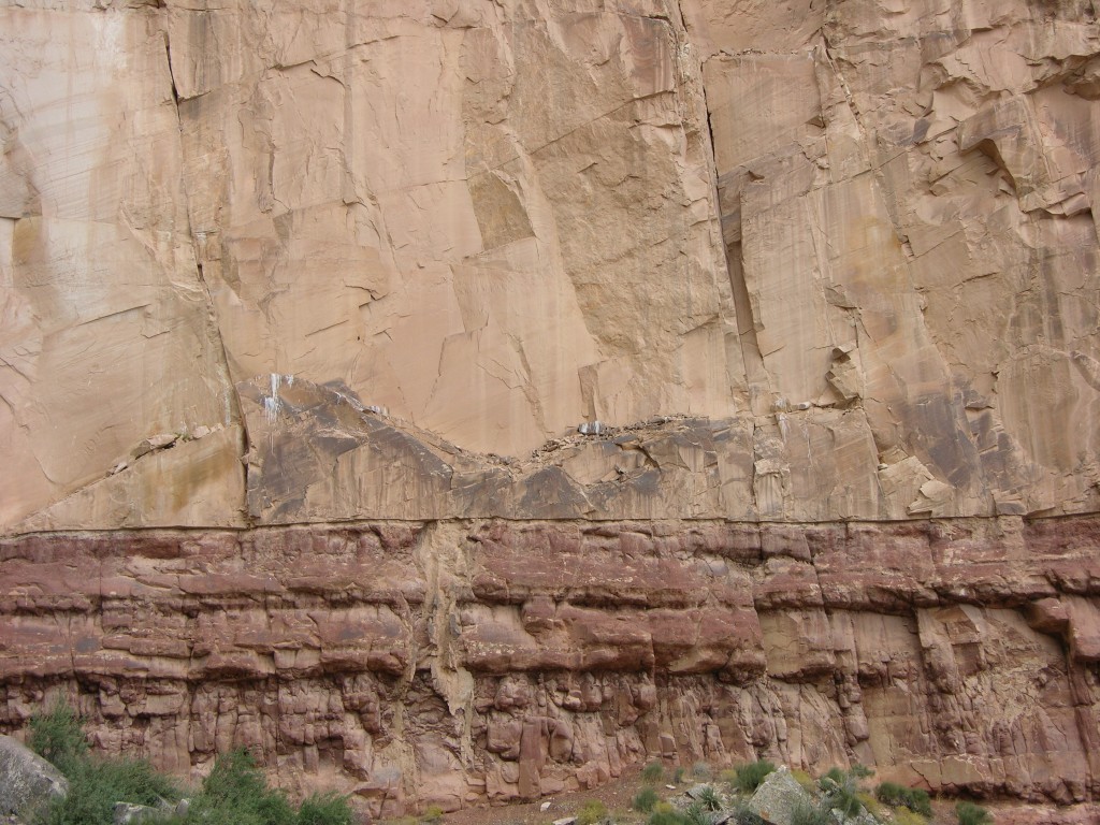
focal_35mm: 62
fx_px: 1970
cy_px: 412
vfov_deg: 23.7
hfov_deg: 31.2
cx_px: 550
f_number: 3.6
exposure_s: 1/91.1
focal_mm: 15.7
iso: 50
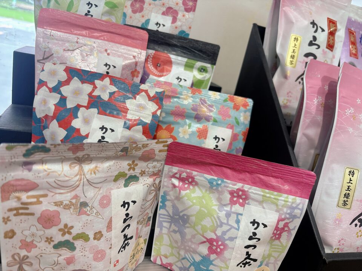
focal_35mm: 26
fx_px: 272
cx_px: 181
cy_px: 136
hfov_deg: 67.3
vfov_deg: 53.1
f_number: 1.6
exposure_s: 1/60
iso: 80
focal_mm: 5.96
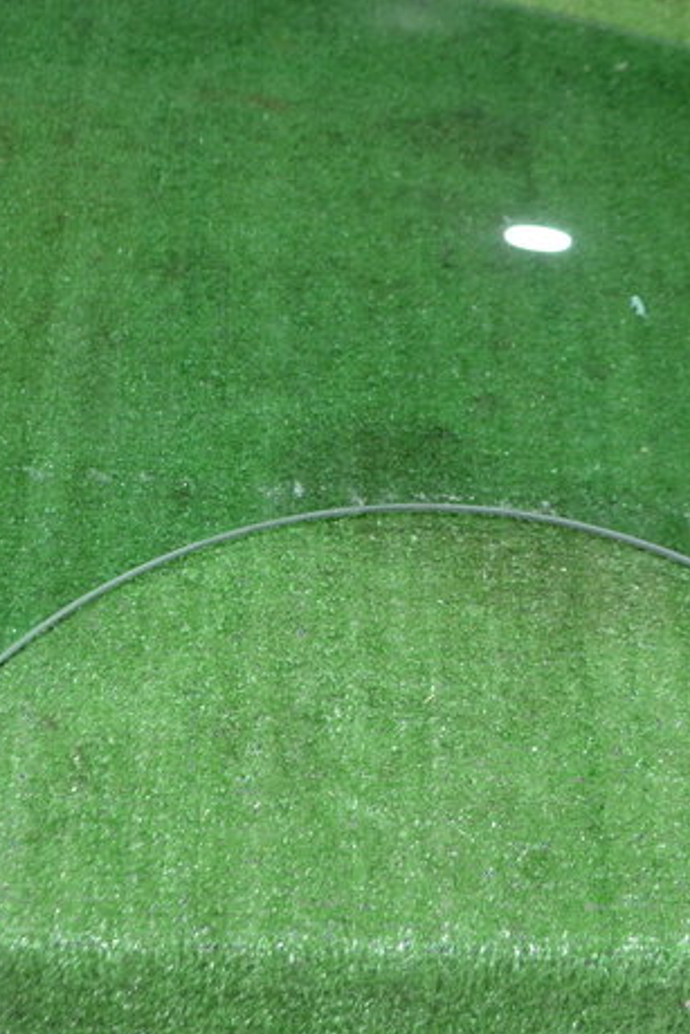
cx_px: 405
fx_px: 1724
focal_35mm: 60
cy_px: 366
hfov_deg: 22.6
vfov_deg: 33.2
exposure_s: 1/60
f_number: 3.5
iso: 800
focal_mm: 18
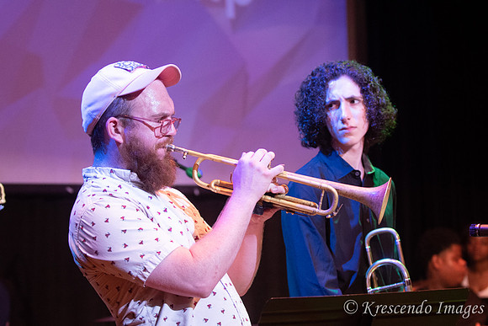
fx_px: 1424
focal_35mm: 105
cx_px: 244
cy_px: 163
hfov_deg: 19.5
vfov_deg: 13.0
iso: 3200
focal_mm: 70
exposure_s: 1/200
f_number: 2.8
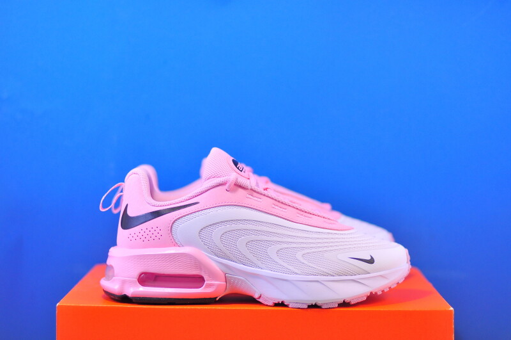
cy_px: 170
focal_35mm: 75
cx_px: 256
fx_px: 1063
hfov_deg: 27.0
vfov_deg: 18.1
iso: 250
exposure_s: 1/320
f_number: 2
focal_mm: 50
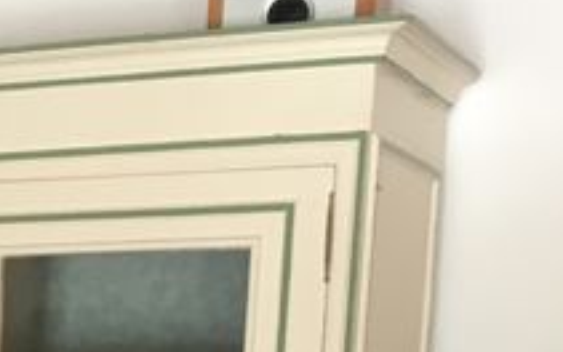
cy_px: 811
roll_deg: -0.3
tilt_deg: -8.6
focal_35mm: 146
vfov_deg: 8.3
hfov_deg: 13.1
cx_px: -422
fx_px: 2241
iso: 125
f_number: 2.2
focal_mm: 4.15
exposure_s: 1/33
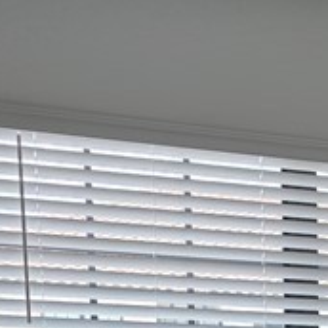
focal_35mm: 121
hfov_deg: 12.8
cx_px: 627
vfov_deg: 12.9
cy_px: 608
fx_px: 1297
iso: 16
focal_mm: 6.3
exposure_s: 1/120
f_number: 1.7
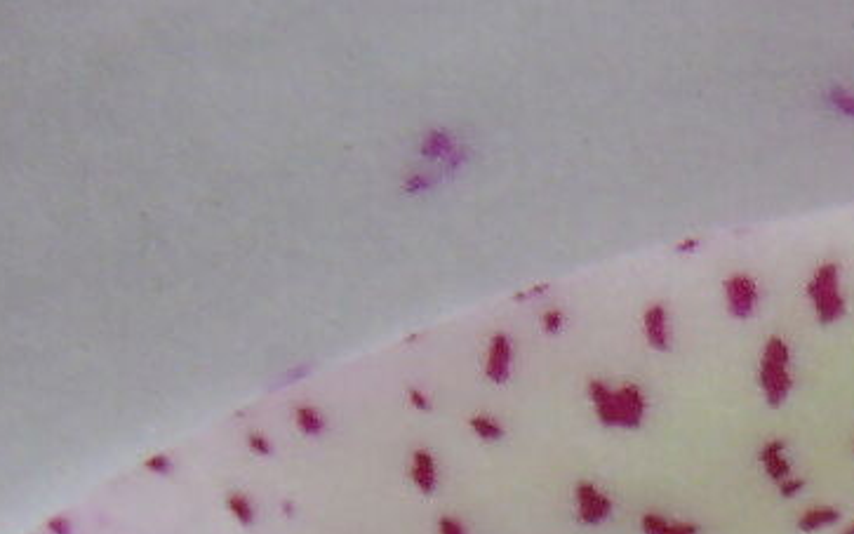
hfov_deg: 8.3
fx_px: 5703
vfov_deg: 5.3
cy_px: 1096
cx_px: 1379
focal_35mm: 245
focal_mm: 7.4
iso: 100
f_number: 11
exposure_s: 1/1.3
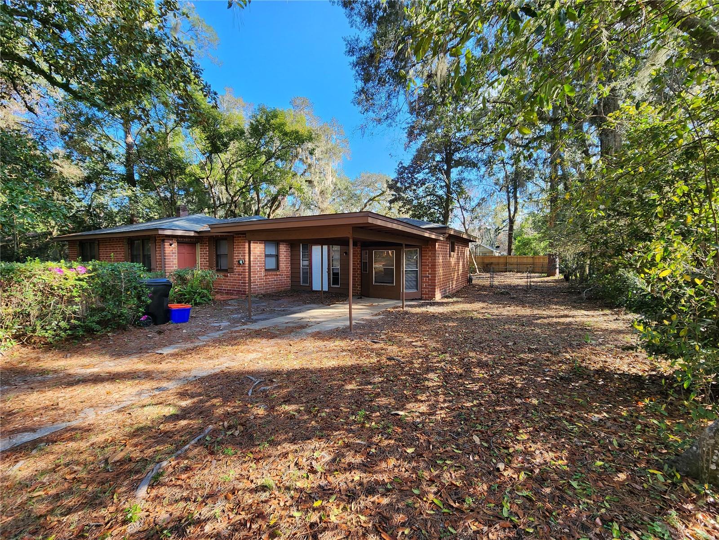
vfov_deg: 89.9
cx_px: 360
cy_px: 270
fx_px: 270
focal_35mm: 13
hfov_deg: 106.2
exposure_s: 1/260
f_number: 2.2
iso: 50
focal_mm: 2.2
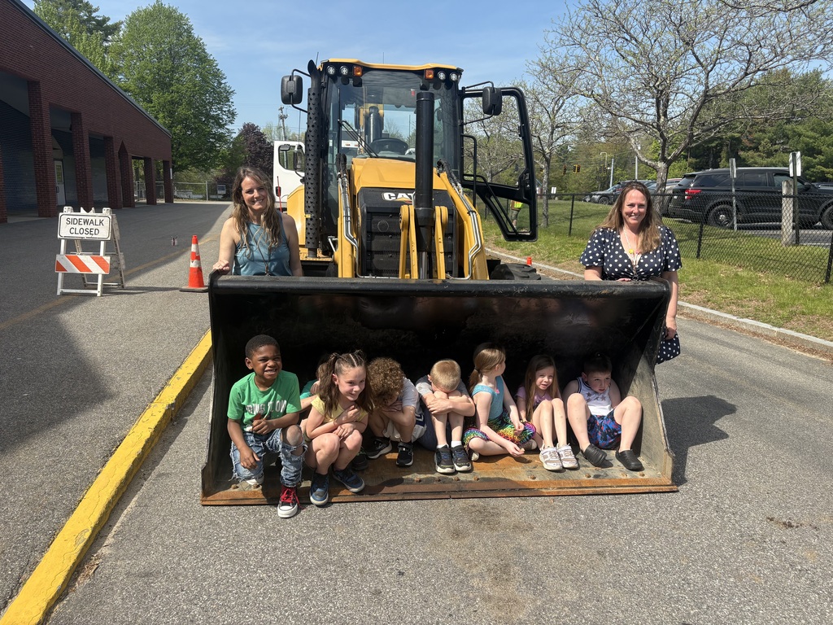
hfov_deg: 67.3
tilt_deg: -11.3
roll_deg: -0.6
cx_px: 416
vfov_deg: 53.1
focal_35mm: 26
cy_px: 312
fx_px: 626
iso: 50
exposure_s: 1/2012
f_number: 1.6
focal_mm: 5.96
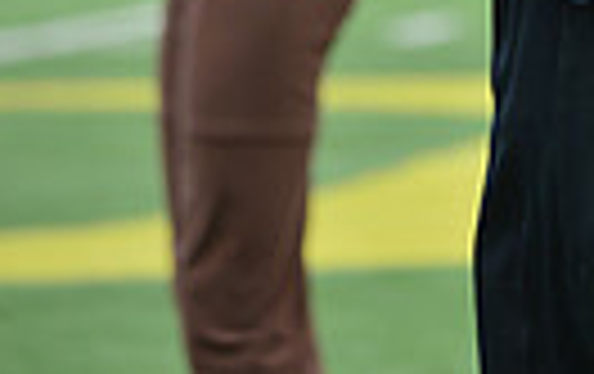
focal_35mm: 866
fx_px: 14043
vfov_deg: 1.5
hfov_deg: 2.4
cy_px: -532
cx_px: 619
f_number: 5.6
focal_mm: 250
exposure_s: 1/640
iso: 200
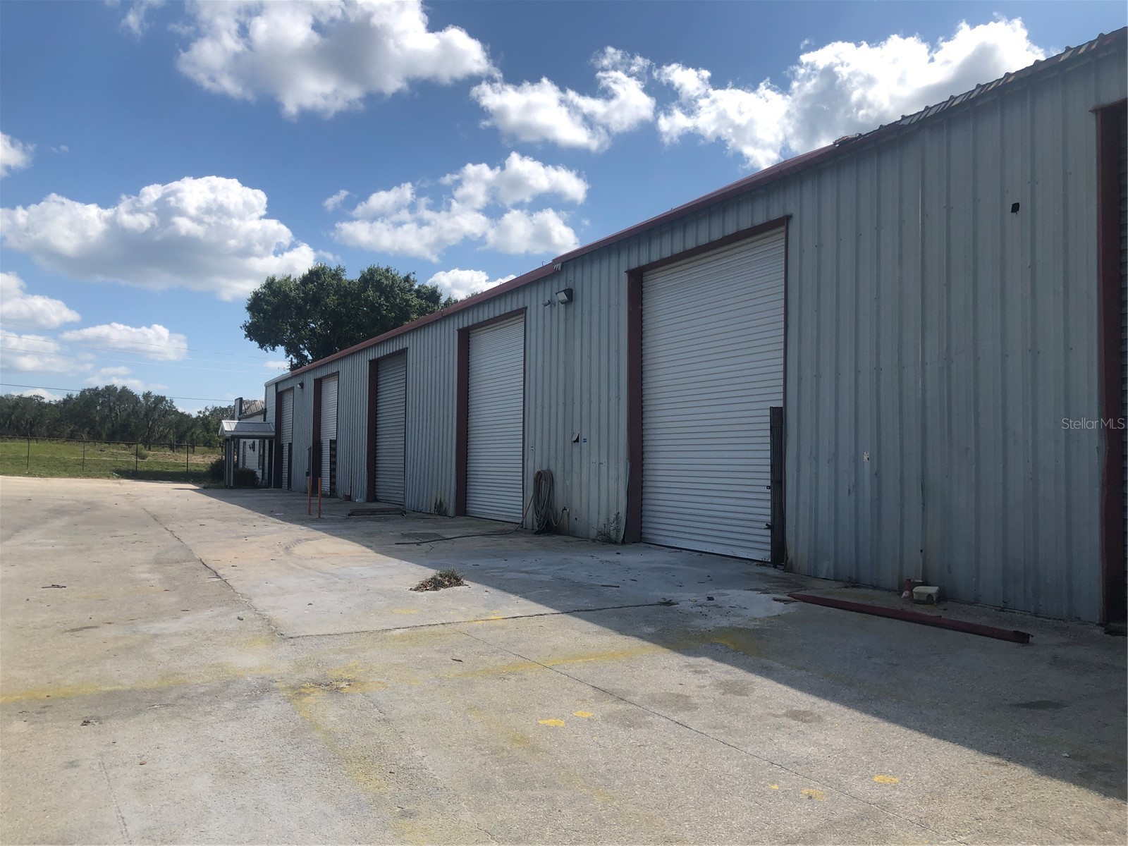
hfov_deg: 63.4
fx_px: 912
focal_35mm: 28
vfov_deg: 49.7
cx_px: 564
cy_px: 423
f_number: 1.8
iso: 20
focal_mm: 3.99
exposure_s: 1/2525
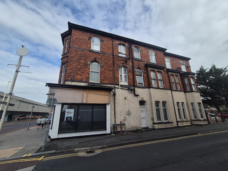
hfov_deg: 106.2
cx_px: 114
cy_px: 86
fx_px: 86
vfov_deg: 89.9
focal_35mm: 13
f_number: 2.2
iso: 50
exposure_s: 1/2344
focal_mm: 2.2
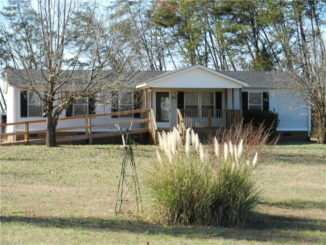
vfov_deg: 14.0
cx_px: 163
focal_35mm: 106
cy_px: 122
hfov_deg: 18.5
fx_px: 998
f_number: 5
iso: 160
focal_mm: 19.1
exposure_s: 1/320
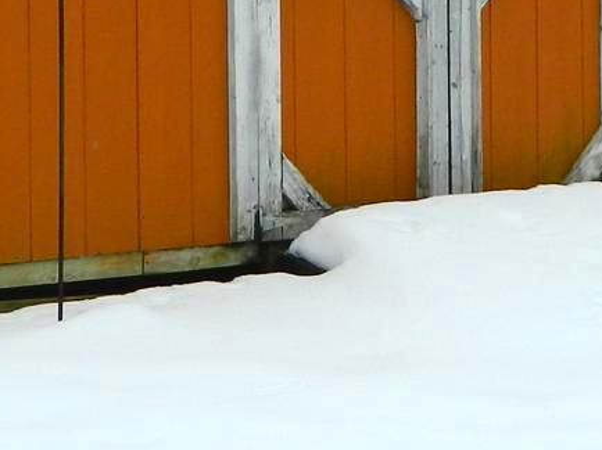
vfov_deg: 5.5
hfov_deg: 7.4
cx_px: 477
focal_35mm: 269
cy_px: -114
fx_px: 4676
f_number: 3.8
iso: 80
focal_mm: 10.2
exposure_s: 1/640
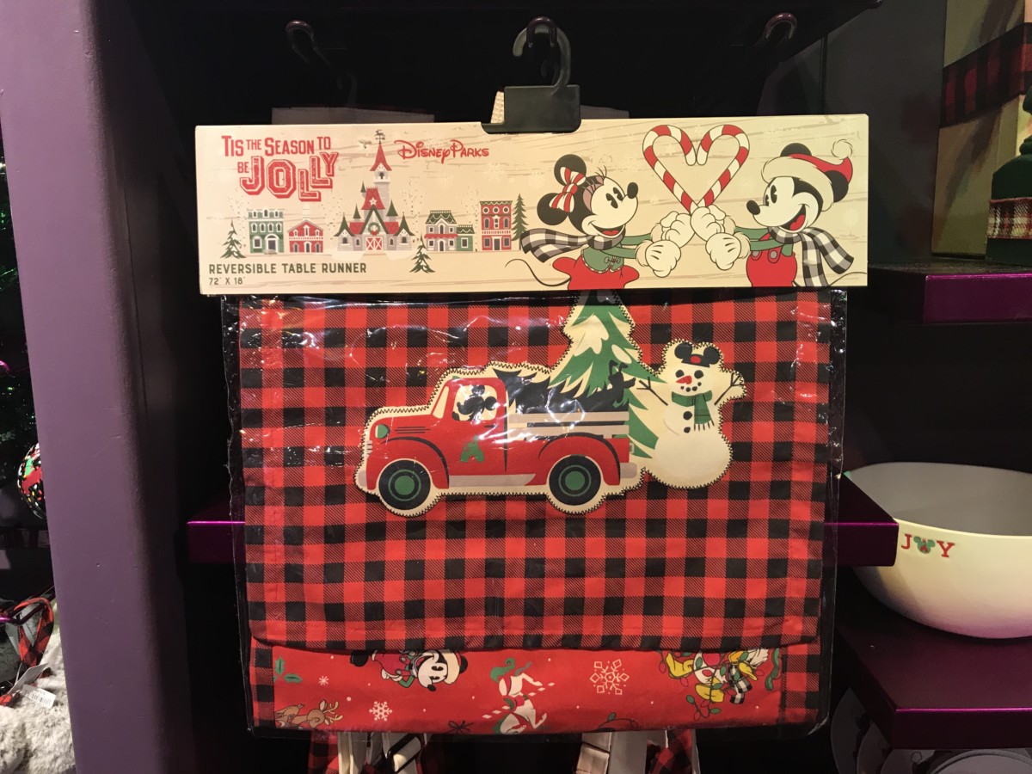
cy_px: 387
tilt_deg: -9.5
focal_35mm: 28
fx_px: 835
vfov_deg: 49.7
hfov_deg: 63.4
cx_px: 516
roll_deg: +1.0
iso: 40
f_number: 1.8
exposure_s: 1/24
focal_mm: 3.99
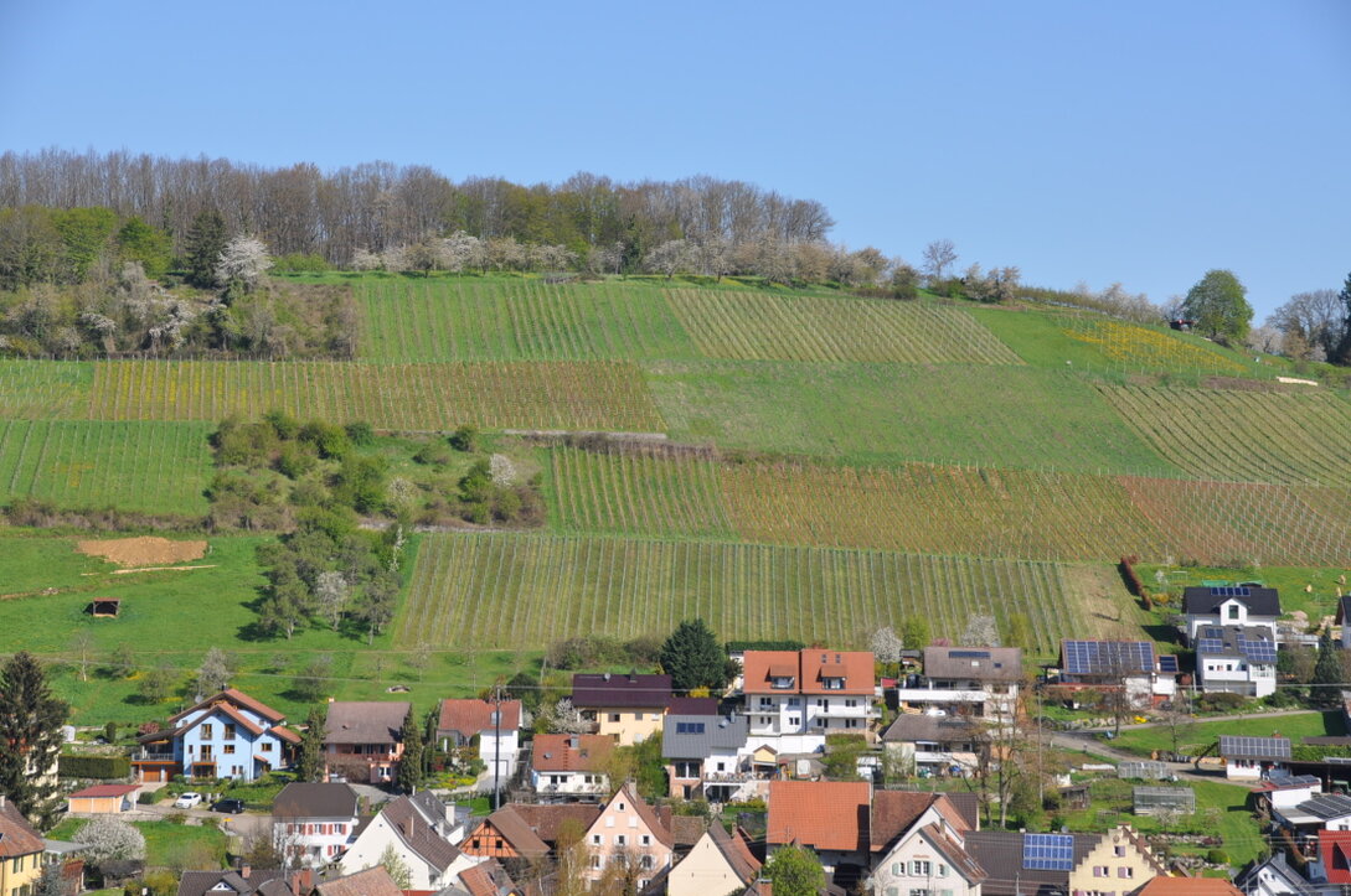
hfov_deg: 21.9
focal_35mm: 93
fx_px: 3485
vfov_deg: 14.7
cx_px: 676
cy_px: 448
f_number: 9
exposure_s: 1/320
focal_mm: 62
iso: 200
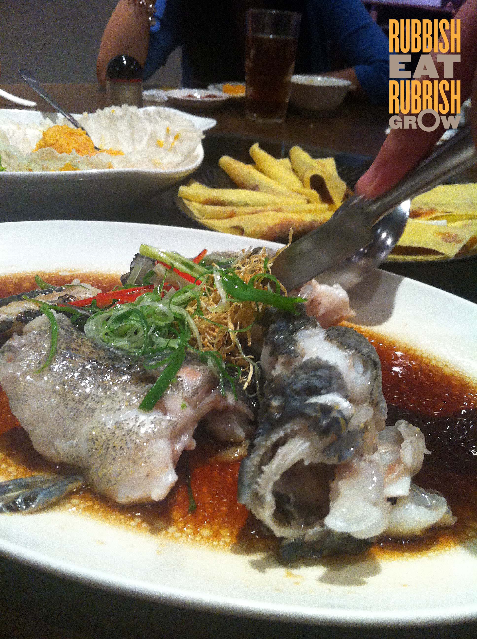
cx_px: 238
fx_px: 645
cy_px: 320
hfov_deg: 40.6
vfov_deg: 52.7
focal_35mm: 35
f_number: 2.8
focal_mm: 3.85
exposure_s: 1/15
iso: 200
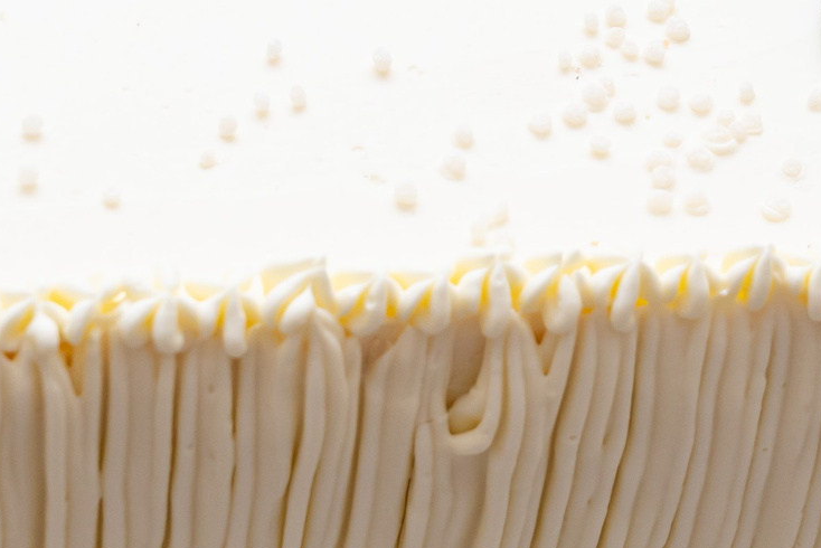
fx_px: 3696
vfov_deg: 8.4
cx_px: 710
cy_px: 34
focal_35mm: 162
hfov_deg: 12.6
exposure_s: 1/160
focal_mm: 42
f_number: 6.3
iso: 1000
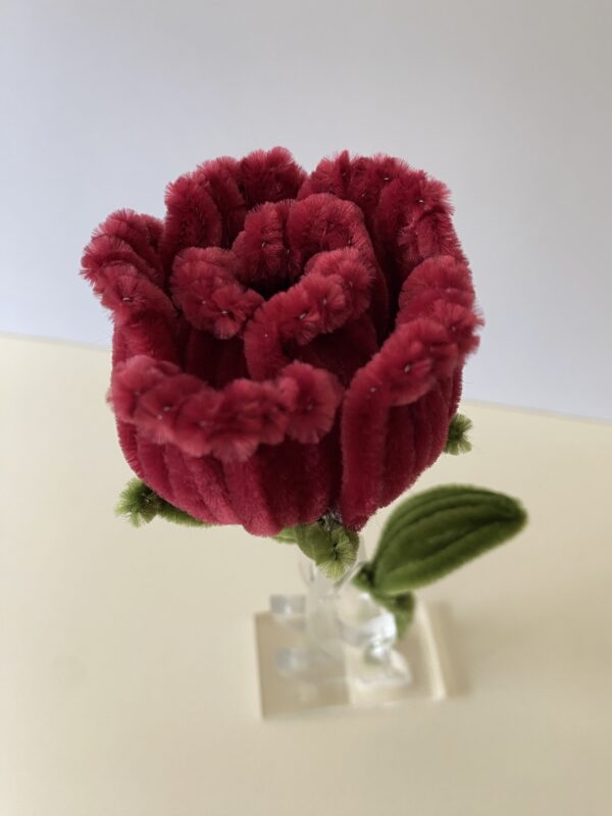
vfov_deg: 69.4
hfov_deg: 54.9
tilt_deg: -51.1
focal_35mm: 25
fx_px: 589
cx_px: 306
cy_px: 408
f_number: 1.8
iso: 125
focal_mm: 4.25
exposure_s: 1/87
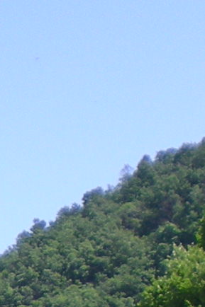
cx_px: -187
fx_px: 2017
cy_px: 569
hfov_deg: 5.7
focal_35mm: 236
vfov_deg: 8.4
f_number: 4.6
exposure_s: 1/205
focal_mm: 6.3
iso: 50
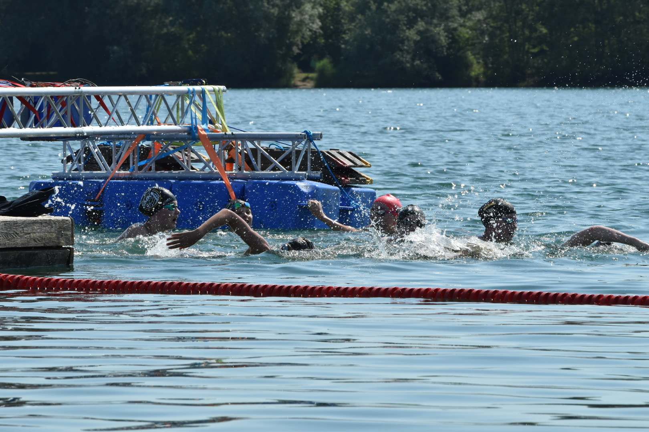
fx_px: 5408
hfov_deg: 6.9
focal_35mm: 300
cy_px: 216
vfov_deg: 4.6
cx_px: 324
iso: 400
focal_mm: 200
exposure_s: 1/500
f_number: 13
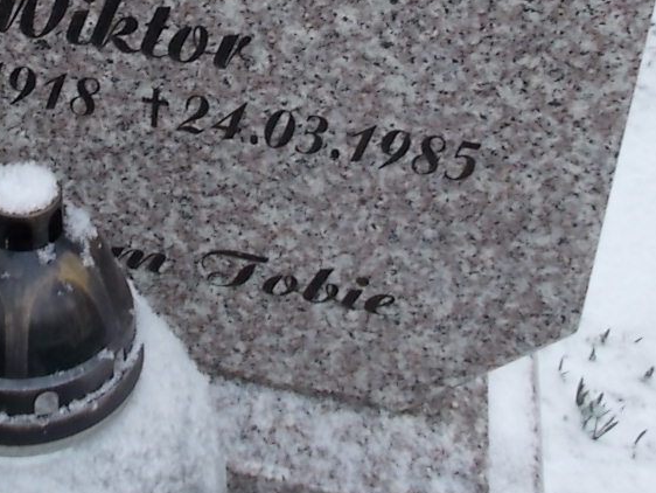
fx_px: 1403
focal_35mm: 74
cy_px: -144
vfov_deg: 18.5
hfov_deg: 25.8
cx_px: 123
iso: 80
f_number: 3.2
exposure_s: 1/125
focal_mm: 4.6
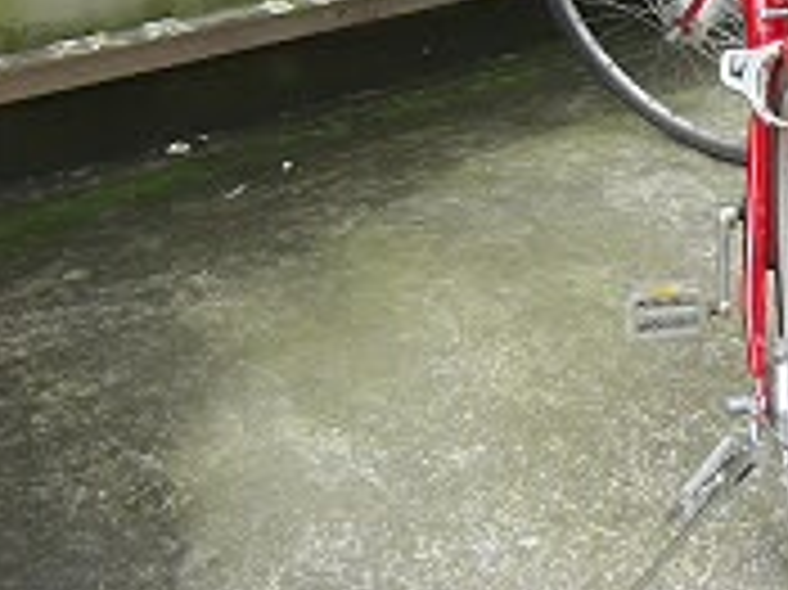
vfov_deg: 24.3
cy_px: 97
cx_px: 779
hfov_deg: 30.5
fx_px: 1342
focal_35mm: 59
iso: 100
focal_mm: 4.3
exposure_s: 1/100
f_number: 3.2
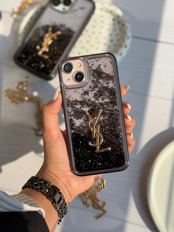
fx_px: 322
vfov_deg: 39.7
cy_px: 116
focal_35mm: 48
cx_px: 87
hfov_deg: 30.3
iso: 64
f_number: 1.78
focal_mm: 6.76
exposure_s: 1/2045
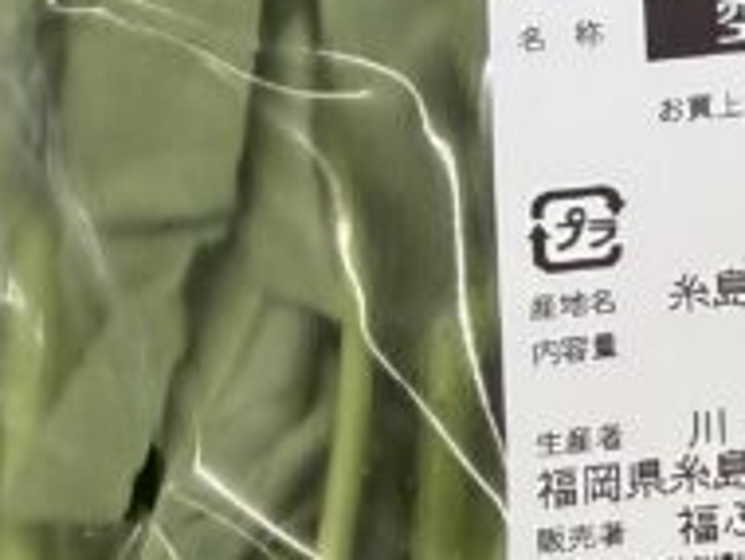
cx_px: 1772
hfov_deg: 12.7
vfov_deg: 12.2
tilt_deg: -28.2
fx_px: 2607
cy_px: 474
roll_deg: -2.5
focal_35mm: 121
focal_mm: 2.22
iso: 250
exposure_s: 1/120
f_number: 2.2
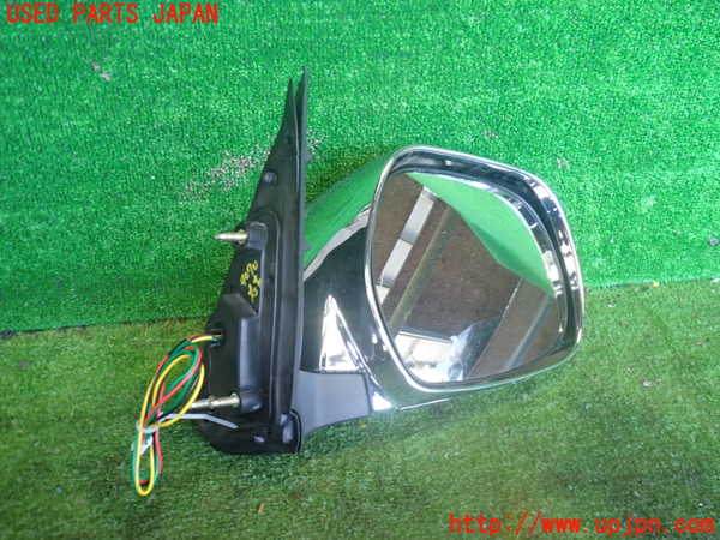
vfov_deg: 46.8
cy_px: 270
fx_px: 624
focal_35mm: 30
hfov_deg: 60.0
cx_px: 360
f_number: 2.3
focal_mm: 5.4
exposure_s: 1/40
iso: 200
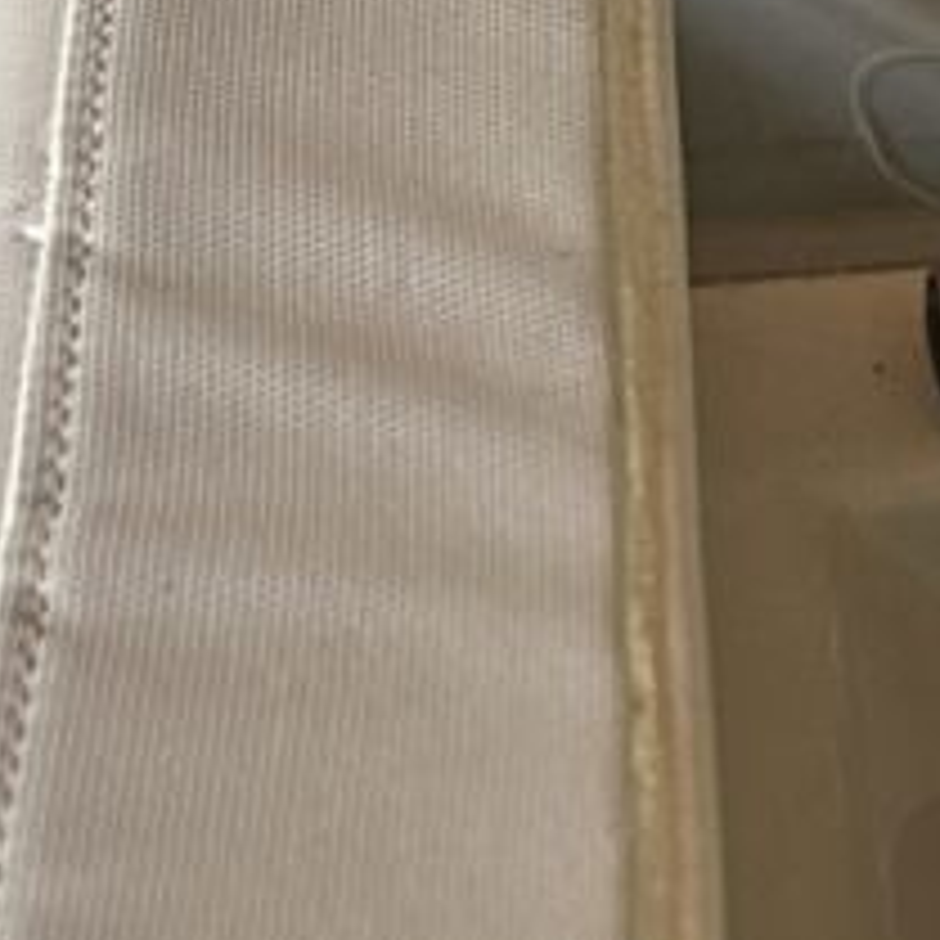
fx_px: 4485
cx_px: 1826
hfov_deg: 11.0
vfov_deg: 11.9
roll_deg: -2.4
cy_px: 864
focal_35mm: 146
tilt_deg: -40.5
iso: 250
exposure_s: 1/111
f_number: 1.78
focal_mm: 6.86
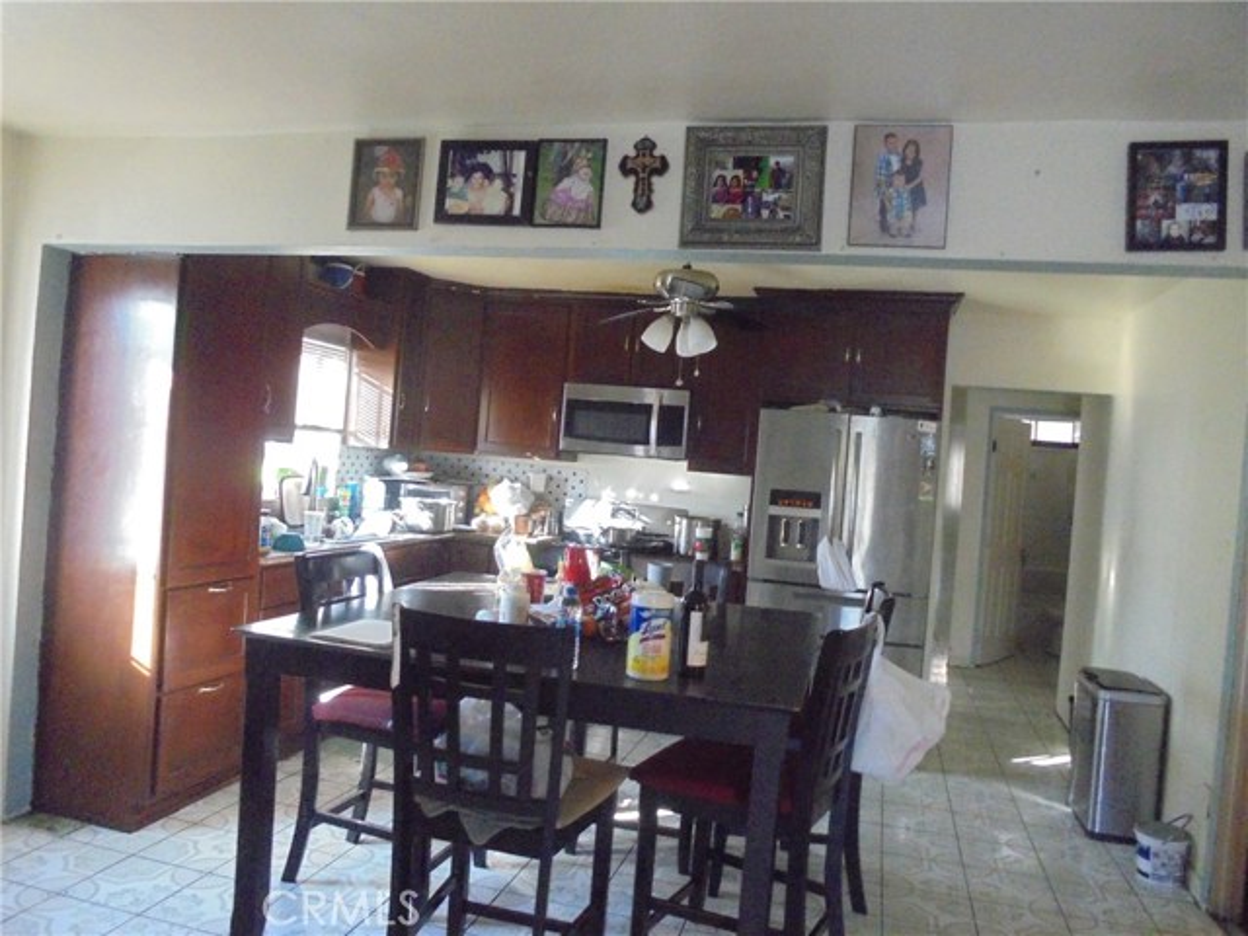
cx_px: 624
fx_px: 937
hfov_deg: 67.3
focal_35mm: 26
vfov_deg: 53.1
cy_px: 468
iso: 800
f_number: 3.5
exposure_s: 1/50
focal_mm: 4.6
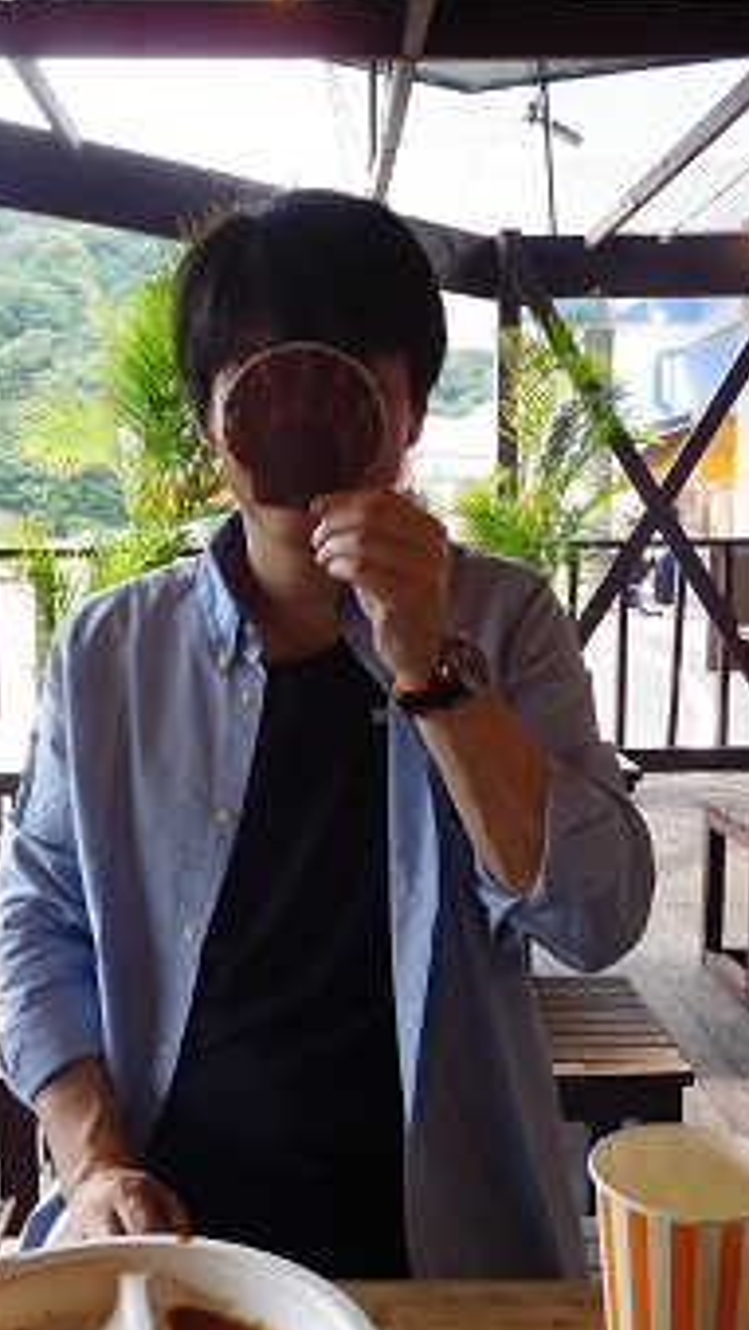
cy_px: 671
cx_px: 296
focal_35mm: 37
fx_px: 1305
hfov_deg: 31.9
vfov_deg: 54.0
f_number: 3.4
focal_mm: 4.5
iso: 125
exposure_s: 1/80
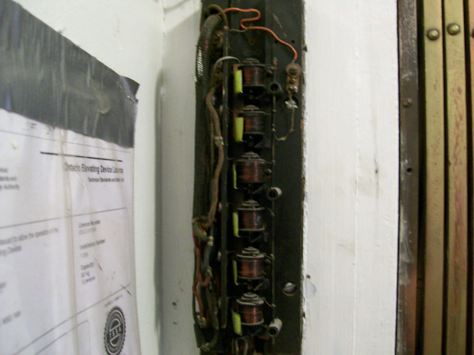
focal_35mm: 36
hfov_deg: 51.4
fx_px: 493
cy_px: 178
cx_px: 237
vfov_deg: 39.7
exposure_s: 1/8
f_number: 2.7
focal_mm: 6
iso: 160
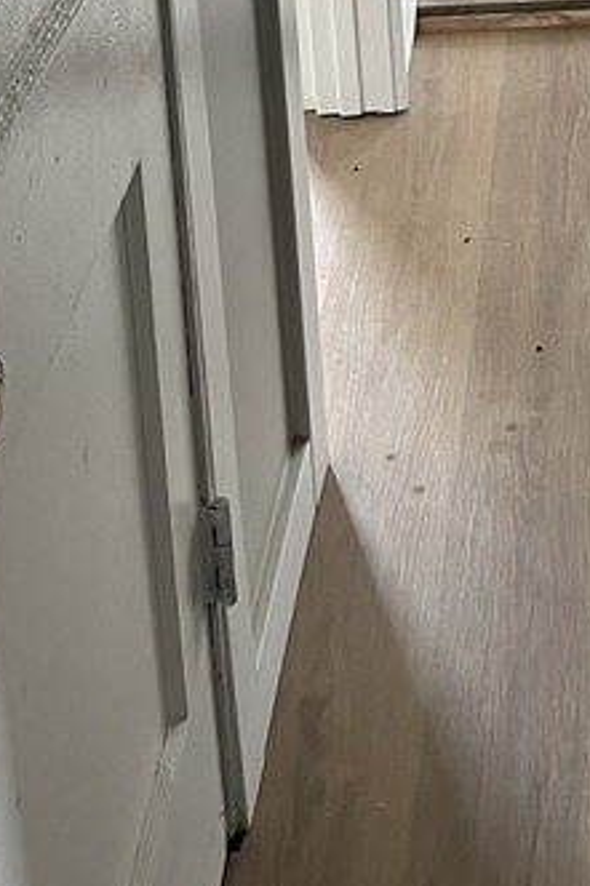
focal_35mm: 88
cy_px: -472
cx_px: 916
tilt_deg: -12.2
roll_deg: +1.0
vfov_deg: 19.8
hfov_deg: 14.4
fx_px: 2165
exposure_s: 1/92
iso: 125
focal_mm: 5.1
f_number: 1.6
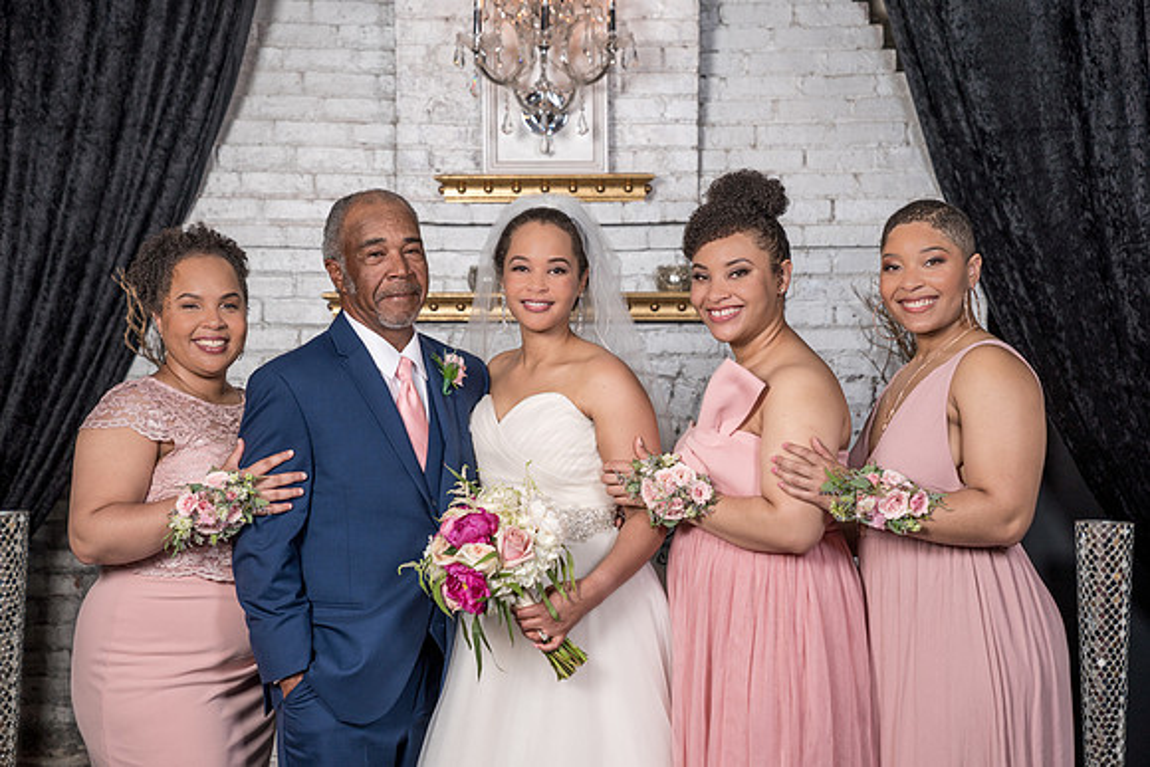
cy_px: 384
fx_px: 2237
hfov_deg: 28.8
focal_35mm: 70
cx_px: 575
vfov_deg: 19.5
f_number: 4
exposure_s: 1/200
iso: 100
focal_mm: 70
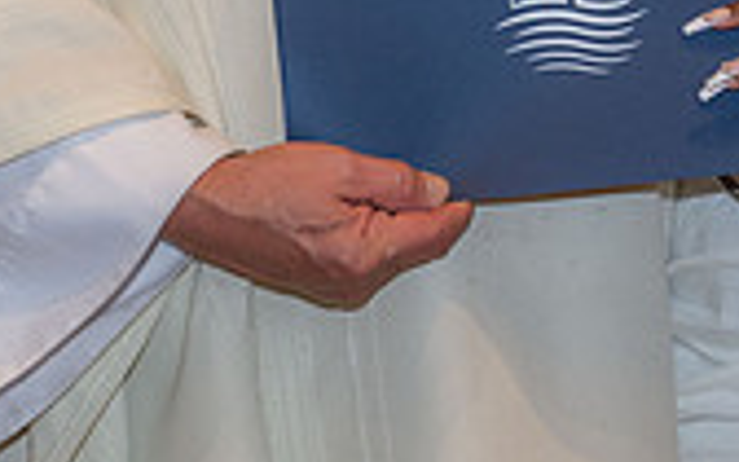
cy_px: -370
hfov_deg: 9.6
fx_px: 4391
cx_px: 686
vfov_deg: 5.9
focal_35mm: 218
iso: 1600
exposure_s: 1/125
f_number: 5.6
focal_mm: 62
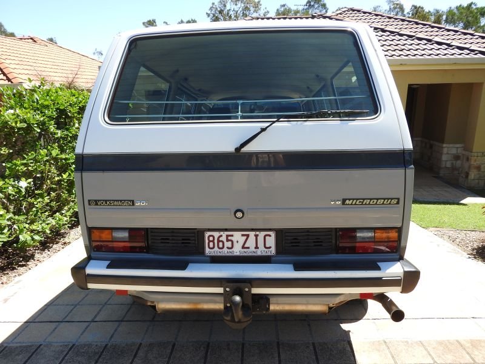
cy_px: 182
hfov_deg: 71.6
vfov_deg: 56.8
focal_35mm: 24
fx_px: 336
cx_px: 242
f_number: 3.3
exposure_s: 1/500
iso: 100
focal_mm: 4.3
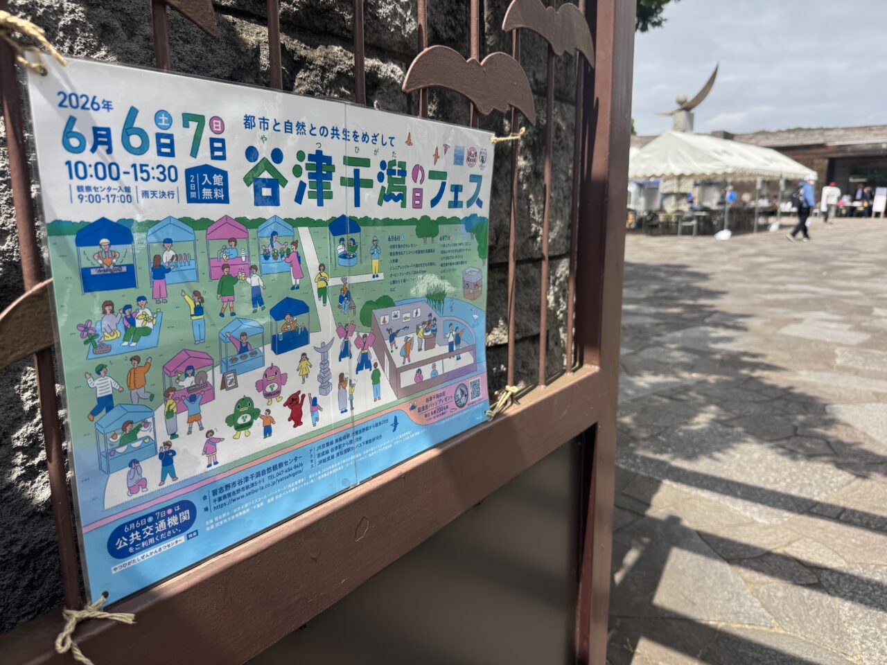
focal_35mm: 24
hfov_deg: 71.6
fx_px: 615
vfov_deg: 56.8
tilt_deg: -10.7
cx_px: 444
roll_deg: +0.3
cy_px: 332
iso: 80
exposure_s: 1/2506
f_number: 1.78
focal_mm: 6.76
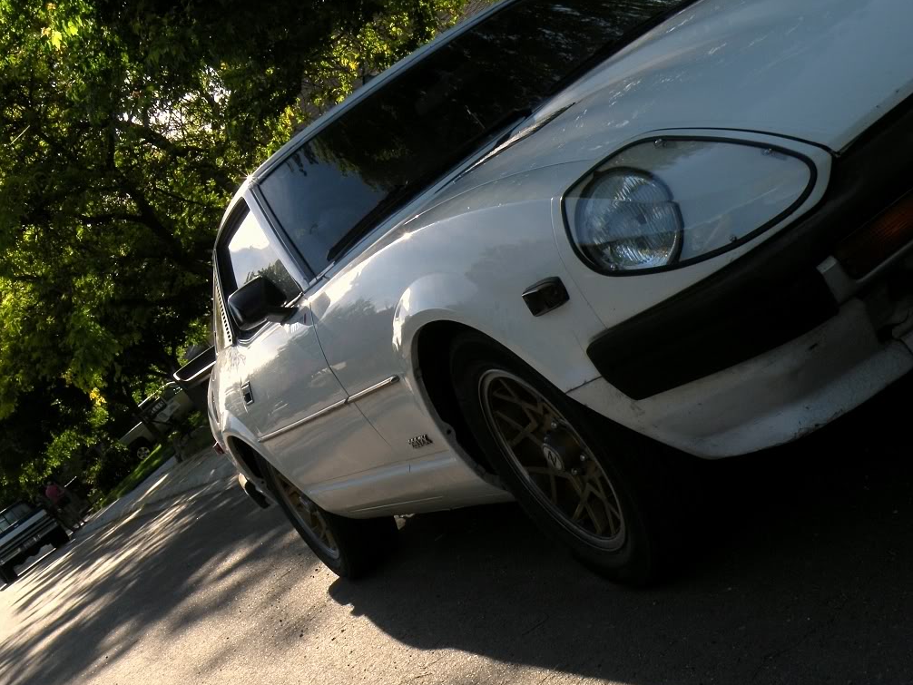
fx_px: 1504
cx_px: 449
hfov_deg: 33.8
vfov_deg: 25.7
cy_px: 345
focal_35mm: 57
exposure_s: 1/125
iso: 64
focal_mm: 9.8
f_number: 8
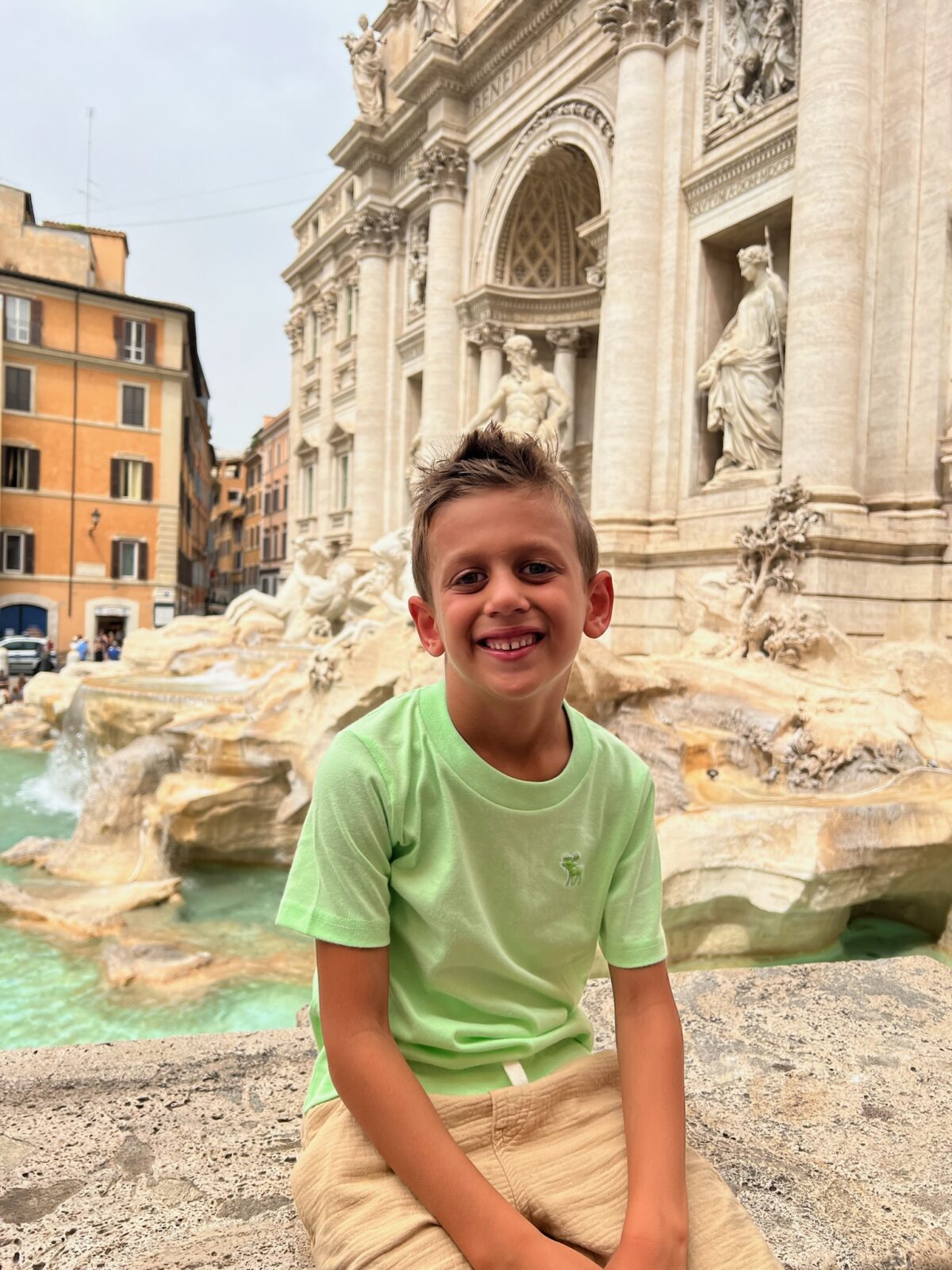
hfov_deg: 53.1
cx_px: 476
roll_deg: -3.7
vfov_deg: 67.3
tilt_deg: -1.5
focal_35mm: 26
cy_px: 635
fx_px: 953
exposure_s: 1/2208
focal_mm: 5.7
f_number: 1.5
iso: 50
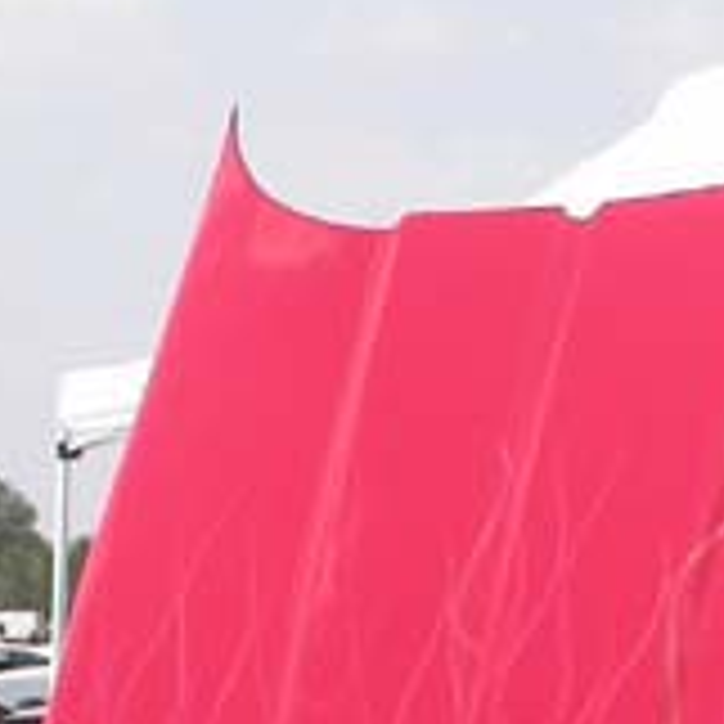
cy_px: 1079
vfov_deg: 10.1
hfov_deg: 10.3
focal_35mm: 167
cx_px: 904
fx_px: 3952
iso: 100
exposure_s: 1/340
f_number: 6.7
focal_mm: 7.85
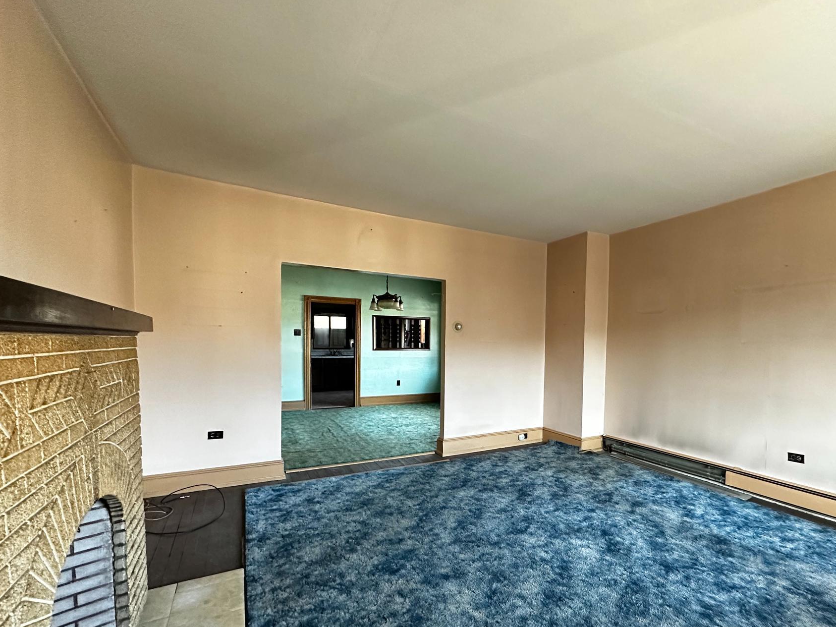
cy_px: 360
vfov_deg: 74.3
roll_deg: -1.3
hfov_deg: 90.4
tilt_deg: -2.7
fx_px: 411
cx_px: 480
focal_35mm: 17
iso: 500
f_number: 2.2
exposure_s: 1/60
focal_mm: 2.22
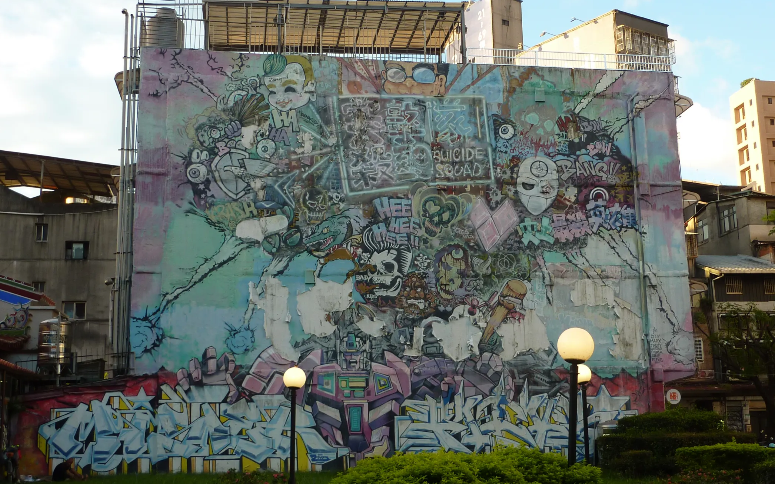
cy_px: 230
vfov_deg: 28.6
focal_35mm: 45
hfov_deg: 44.3
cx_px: 409
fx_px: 950
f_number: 3.6
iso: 80
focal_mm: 6.1
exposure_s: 1/60
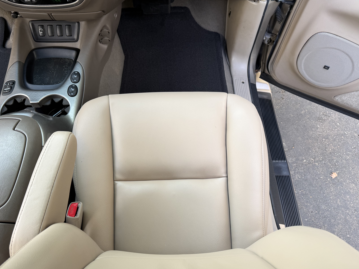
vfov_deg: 51.3
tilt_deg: -58.5
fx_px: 280
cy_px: 128
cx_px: 159
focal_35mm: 27
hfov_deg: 65.1
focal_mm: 6.76
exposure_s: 1/121
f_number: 1.78
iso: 80
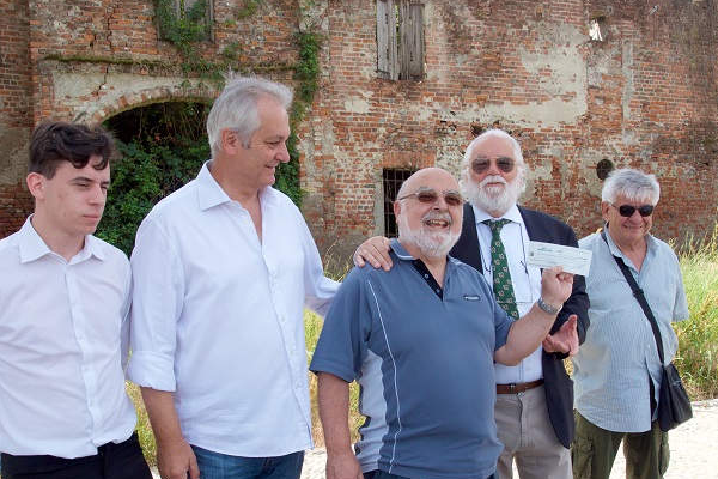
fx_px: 798
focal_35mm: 40
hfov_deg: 48.5
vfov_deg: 33.1
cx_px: 363
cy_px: 316
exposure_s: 1/320
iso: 400
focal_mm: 20
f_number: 10
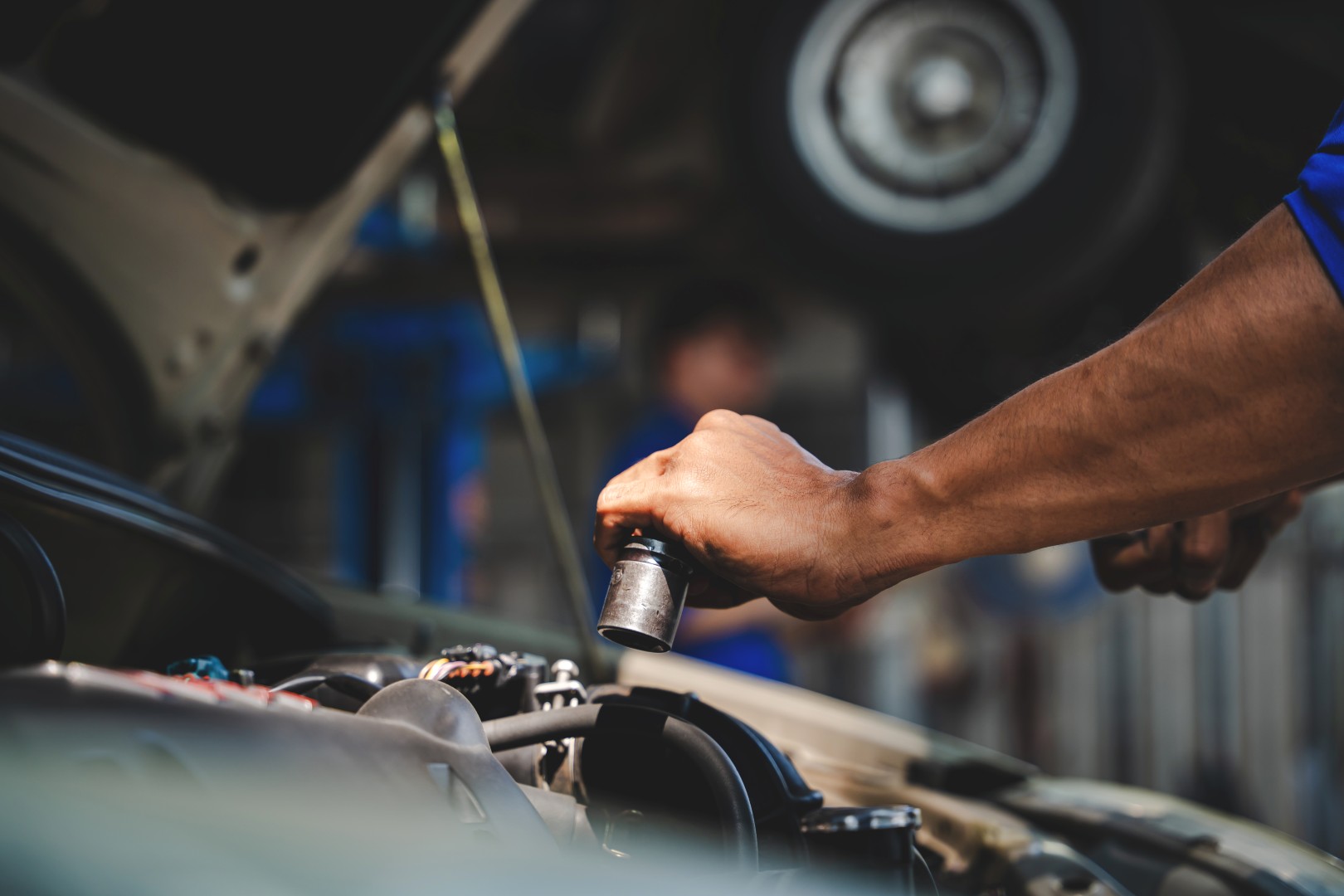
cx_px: 672
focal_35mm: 70
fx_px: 2613
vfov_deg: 19.5
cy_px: 448
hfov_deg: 28.8
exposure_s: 1/320
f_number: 2.8
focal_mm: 70
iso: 250
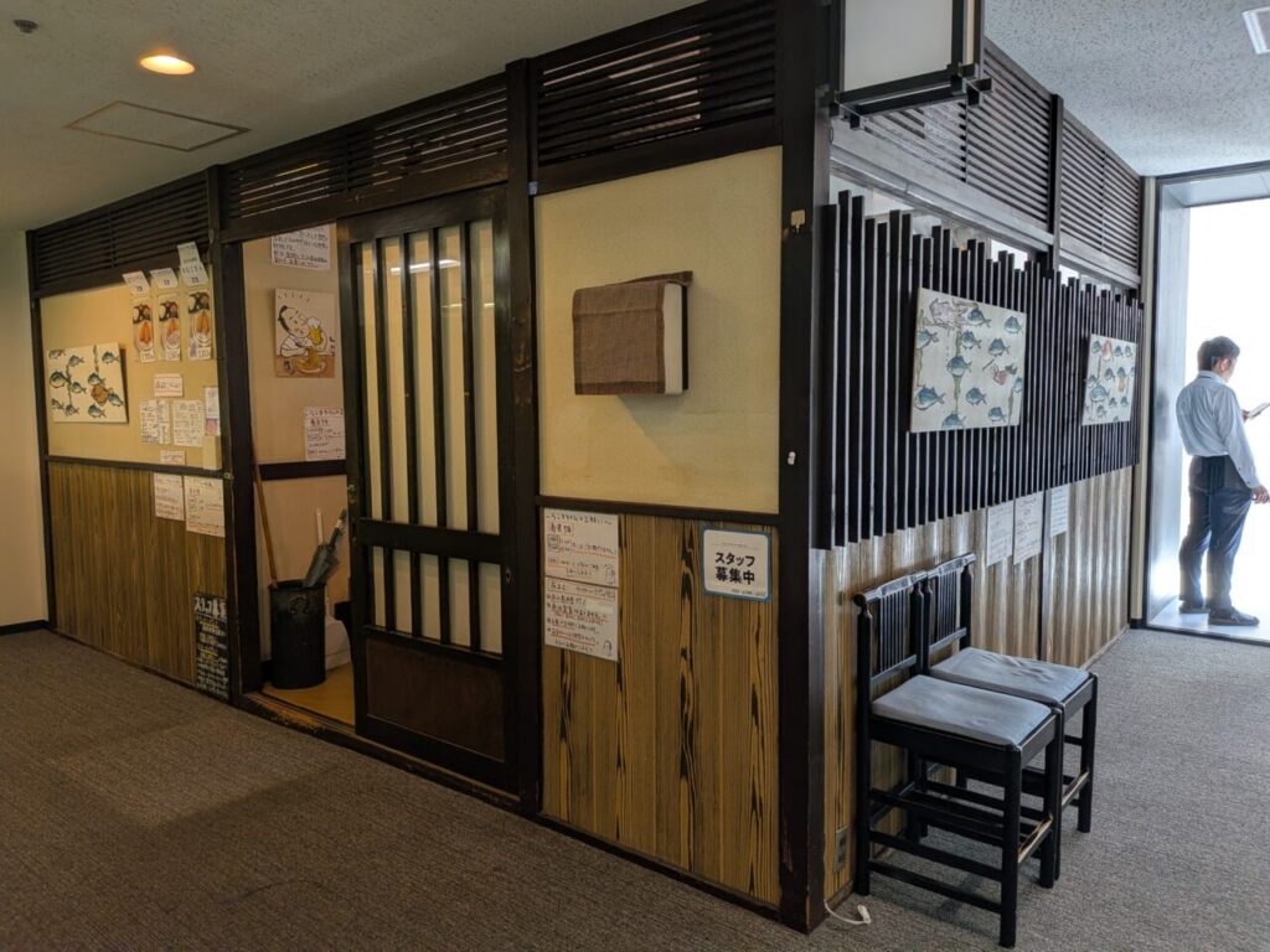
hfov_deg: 71.6
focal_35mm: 24
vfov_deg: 56.8
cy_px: 476
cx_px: 635
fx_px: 881
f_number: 1.7
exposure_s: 1/120
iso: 68
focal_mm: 4.53
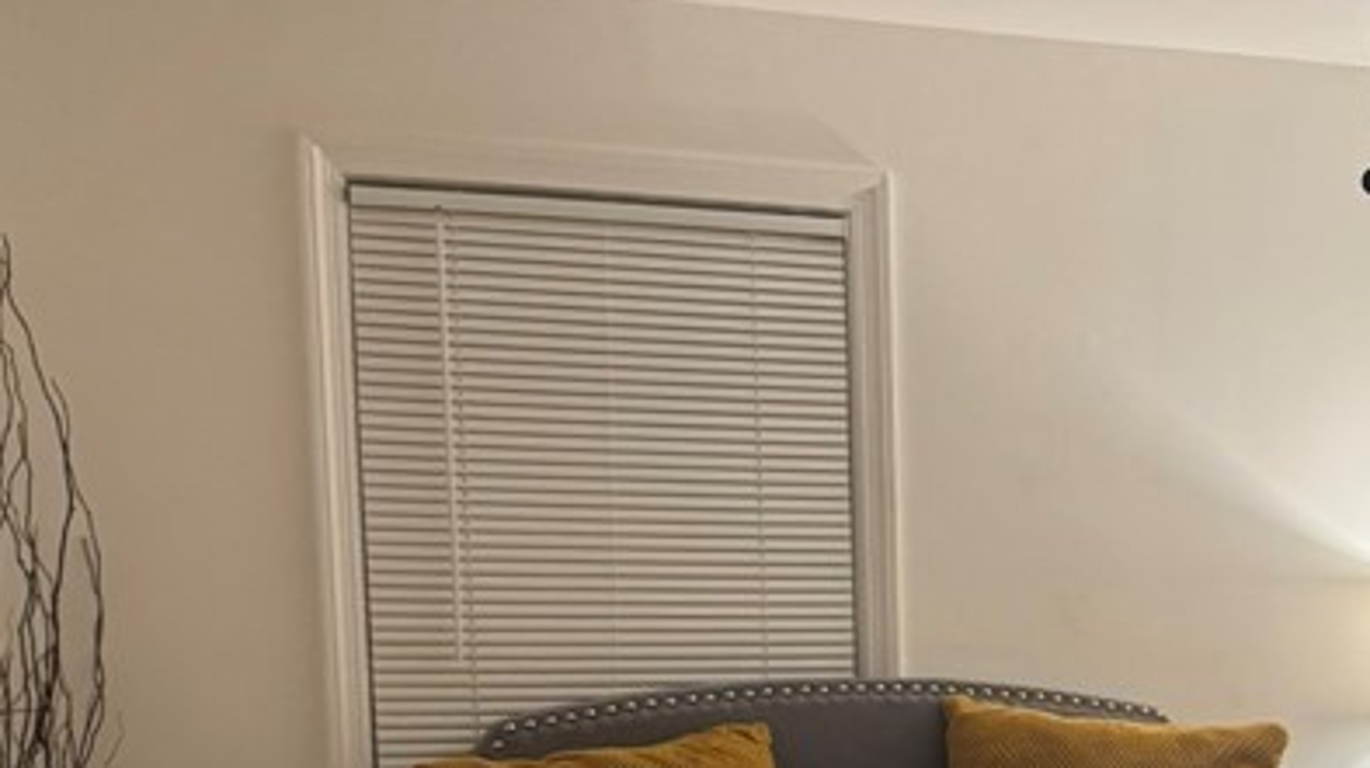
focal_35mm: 68
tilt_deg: -7.6
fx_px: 2469
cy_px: 900
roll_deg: -0.2
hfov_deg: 29.8
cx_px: 1214
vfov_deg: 17.0
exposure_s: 1/60
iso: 500
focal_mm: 6.76
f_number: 1.78
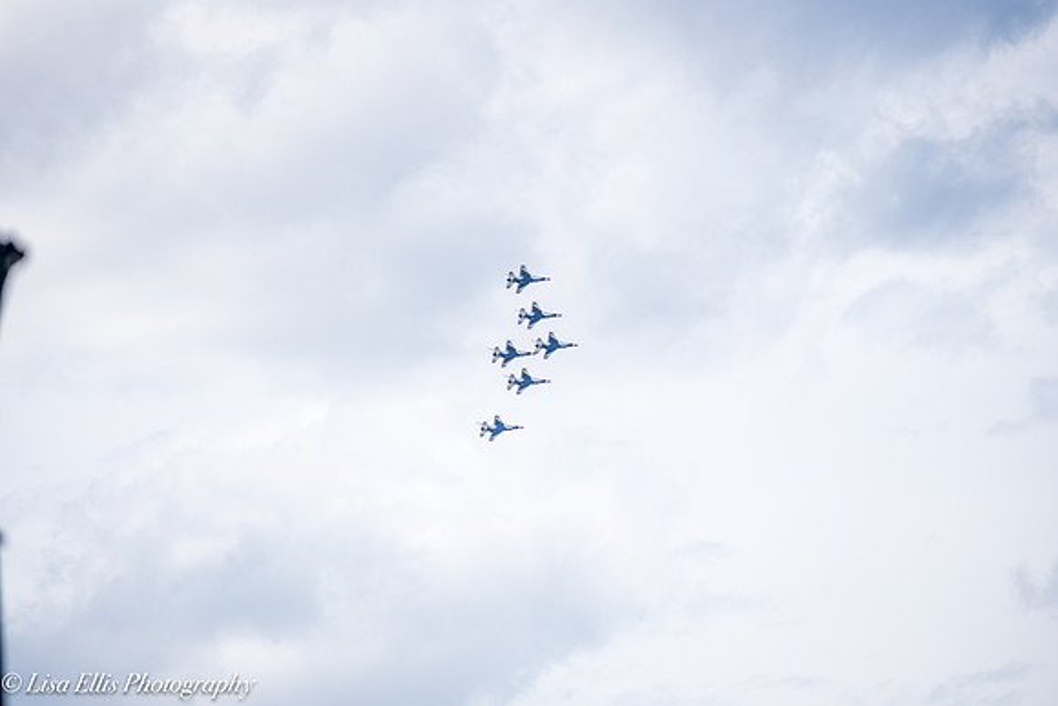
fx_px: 7055
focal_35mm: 240
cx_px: 529
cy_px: 353
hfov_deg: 8.6
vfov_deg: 5.7
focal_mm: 200
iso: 100
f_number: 5
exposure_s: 1/1000
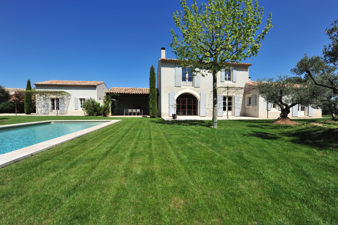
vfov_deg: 81.1
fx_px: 131
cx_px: 169
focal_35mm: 14
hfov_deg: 104.3
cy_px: 112
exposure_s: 1/1250
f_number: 14
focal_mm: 14
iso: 800
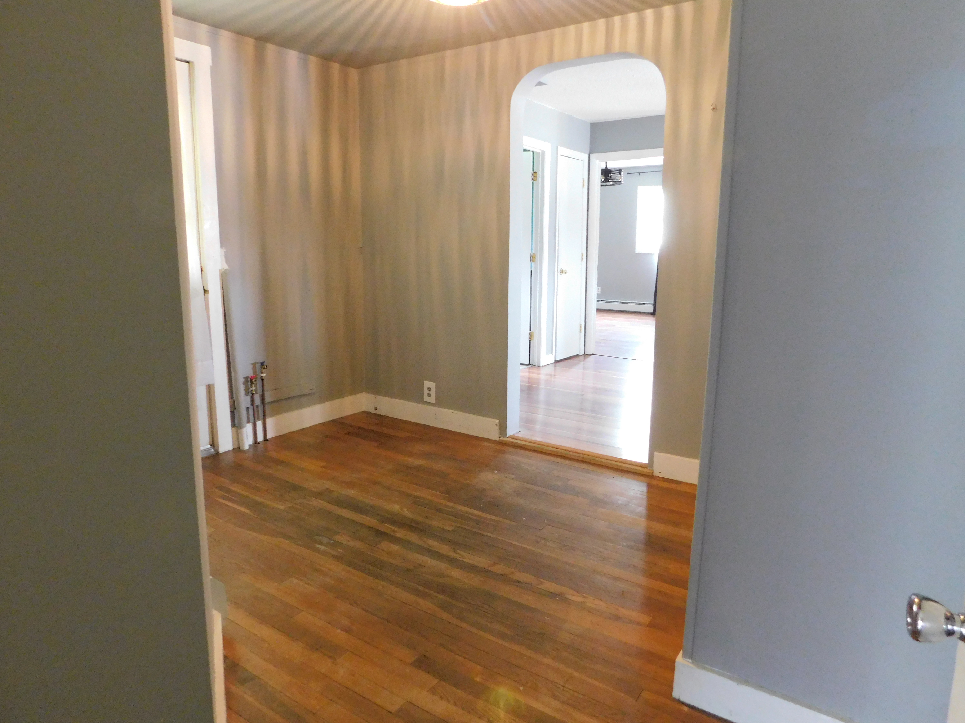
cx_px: 482
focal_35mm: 23
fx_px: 641
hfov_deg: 73.9
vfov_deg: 58.9
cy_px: 362
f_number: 3
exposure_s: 1/10
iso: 800
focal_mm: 4
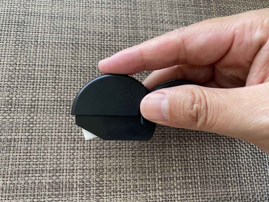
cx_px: 134
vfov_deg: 54.9
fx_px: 194
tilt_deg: -74.5
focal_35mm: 25
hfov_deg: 69.4
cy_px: 101
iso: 160
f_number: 1.8
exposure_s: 1/60
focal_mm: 4.25
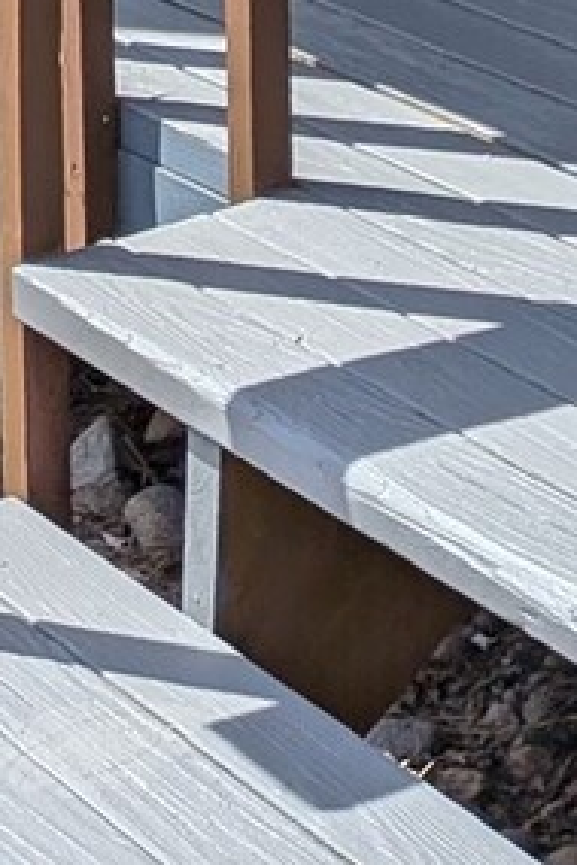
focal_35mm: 126
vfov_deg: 13.2
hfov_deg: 10.8
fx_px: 3029
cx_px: 519
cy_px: -1041
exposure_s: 1/1949
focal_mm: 4.53
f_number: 1.7
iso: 31
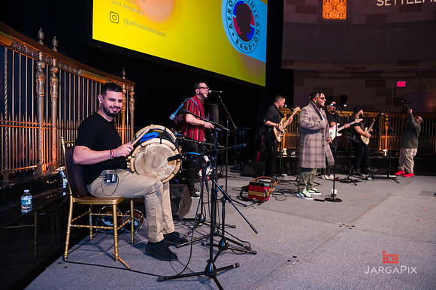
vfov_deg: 53.1
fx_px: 290
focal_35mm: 24
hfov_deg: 73.8
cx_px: 218
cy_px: 145
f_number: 4
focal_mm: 24
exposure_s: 1/200
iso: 1600
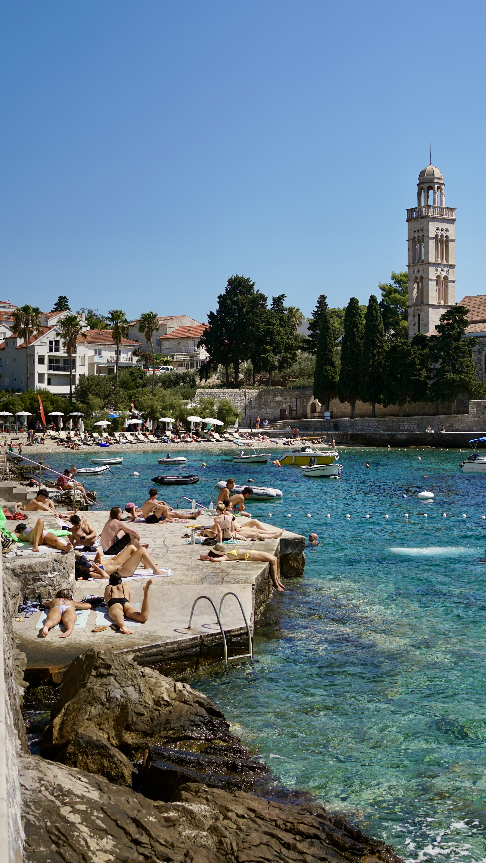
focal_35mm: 53
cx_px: 365
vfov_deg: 38.9
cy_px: 324
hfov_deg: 22.4
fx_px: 1214
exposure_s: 1/4000
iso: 200
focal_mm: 35
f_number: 3.2
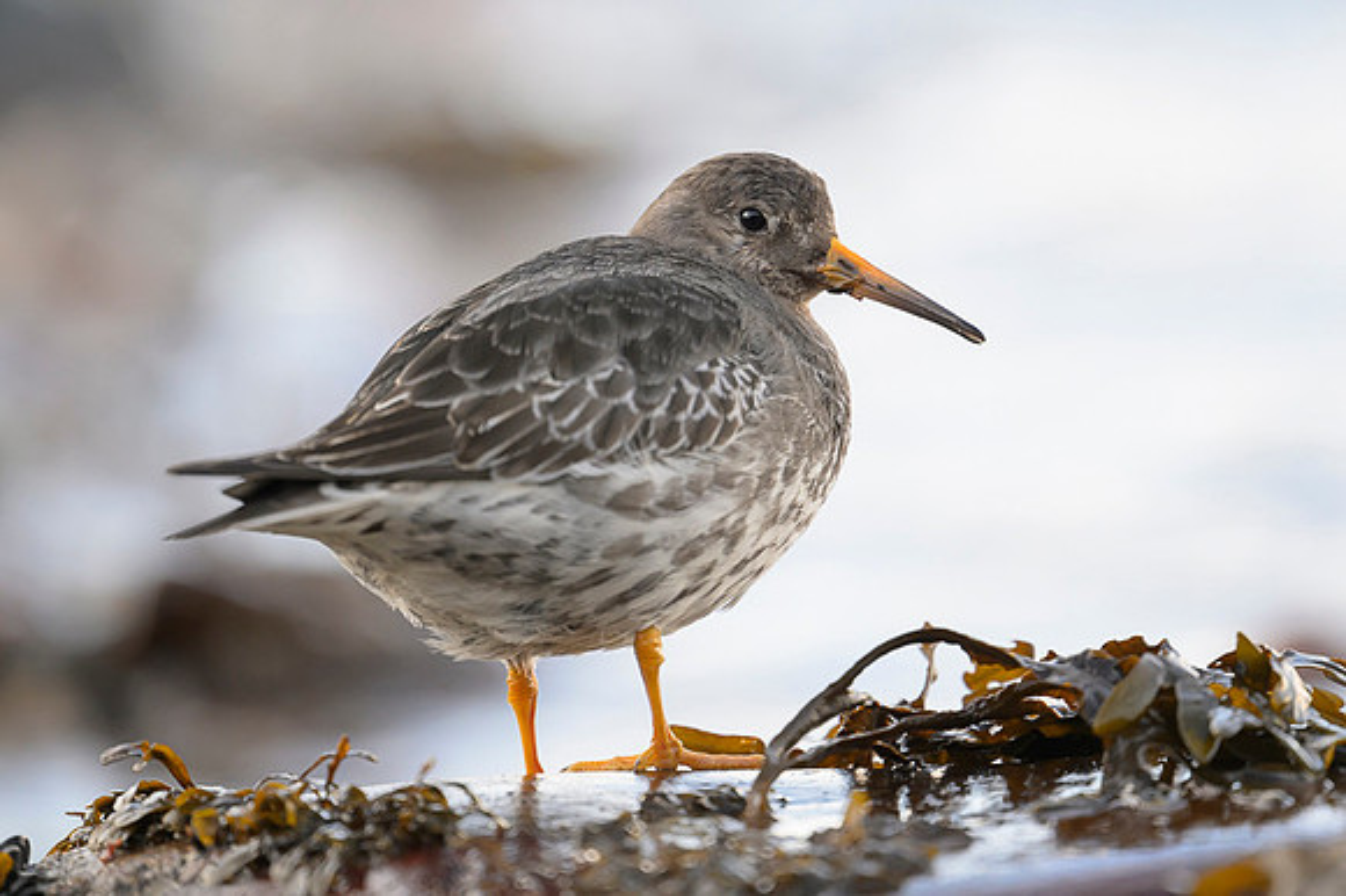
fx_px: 32807
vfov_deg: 1.6
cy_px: 200
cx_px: 720
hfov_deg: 2.4
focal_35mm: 878
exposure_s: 1/1250
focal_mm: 560
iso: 1000
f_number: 4
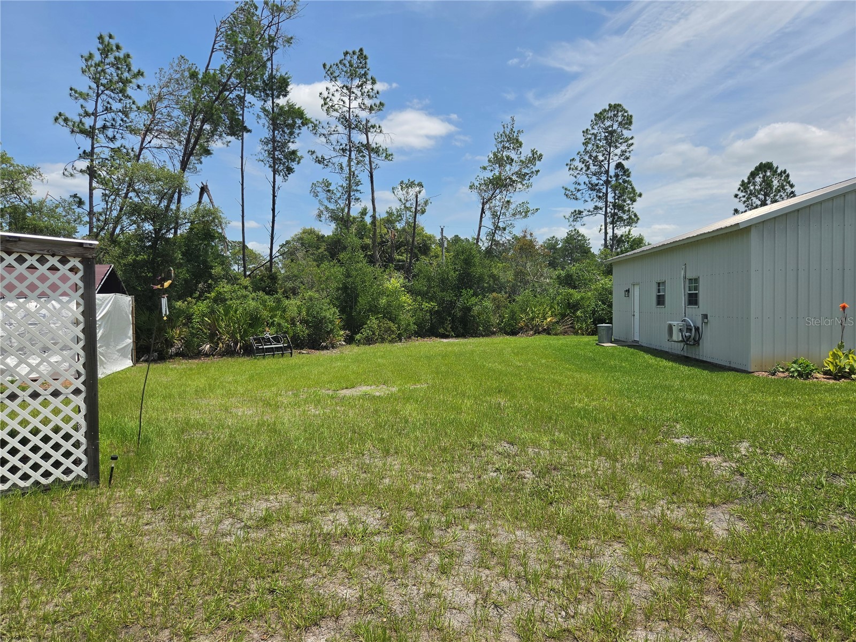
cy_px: 321
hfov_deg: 73.9
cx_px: 428
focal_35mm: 23
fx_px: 569
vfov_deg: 58.9
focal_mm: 5.4
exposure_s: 1/5002
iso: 80
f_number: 1.8
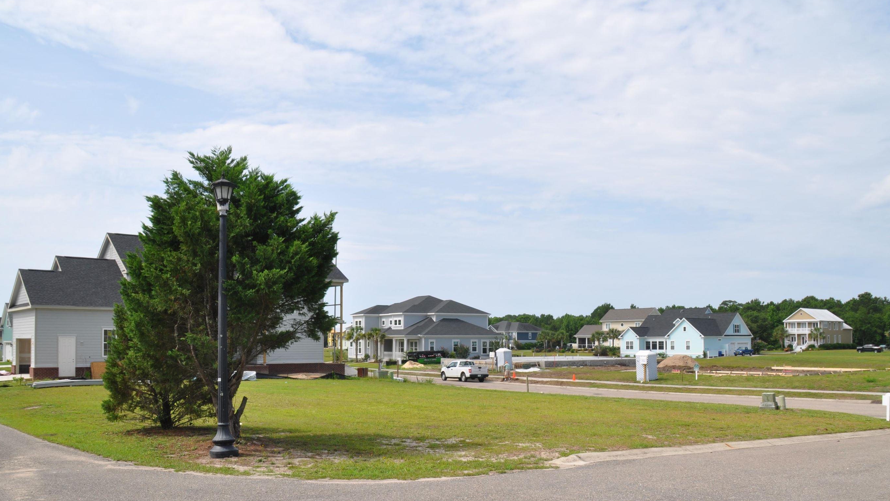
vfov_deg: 36.4
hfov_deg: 61.0
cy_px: 320
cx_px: 461
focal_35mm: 32
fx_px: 755
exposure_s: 1/200
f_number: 16
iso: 200
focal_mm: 18
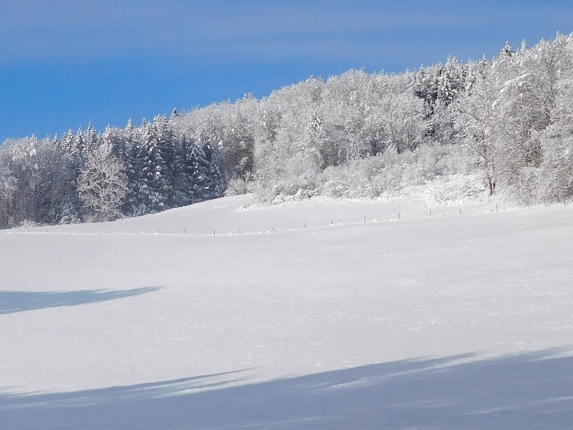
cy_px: 152
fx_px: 1507
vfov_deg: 16.2
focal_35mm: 91
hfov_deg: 20.8
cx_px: -12
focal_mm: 7.1
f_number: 7.8
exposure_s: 1/640
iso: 125
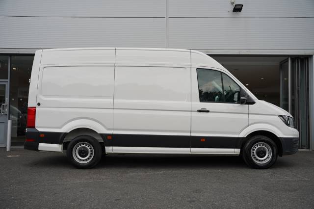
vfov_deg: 38.4
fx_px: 300
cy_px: 104
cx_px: 157
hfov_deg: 55.3
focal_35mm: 34
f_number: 4.5
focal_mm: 34.4
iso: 100
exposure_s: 1/250
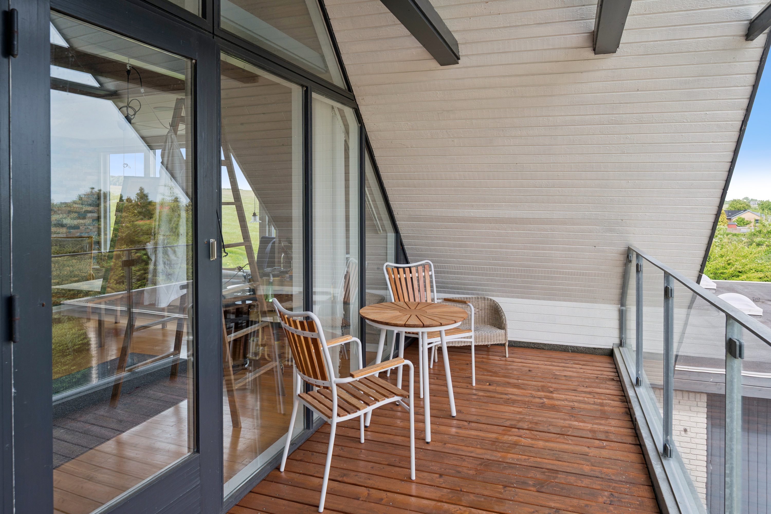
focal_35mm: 22
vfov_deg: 56.1
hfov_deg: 77.3
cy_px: 257
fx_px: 482
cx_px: 386
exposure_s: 1/125
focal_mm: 22.5
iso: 140
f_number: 6.3
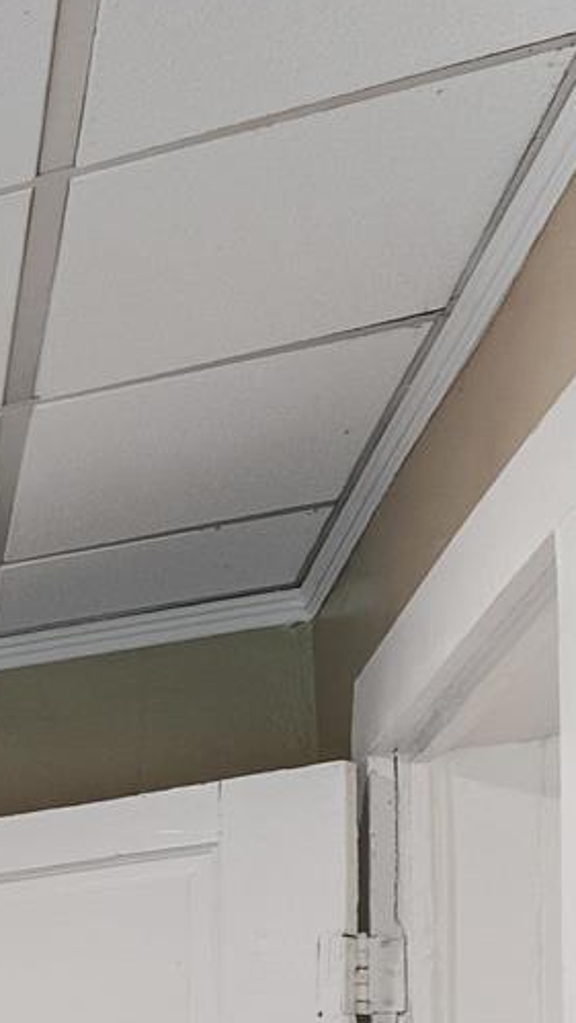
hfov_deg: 7.4
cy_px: 1427
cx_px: -1960
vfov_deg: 22.0
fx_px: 2279
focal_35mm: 84
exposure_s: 1/2.5
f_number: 9
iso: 320
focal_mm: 16
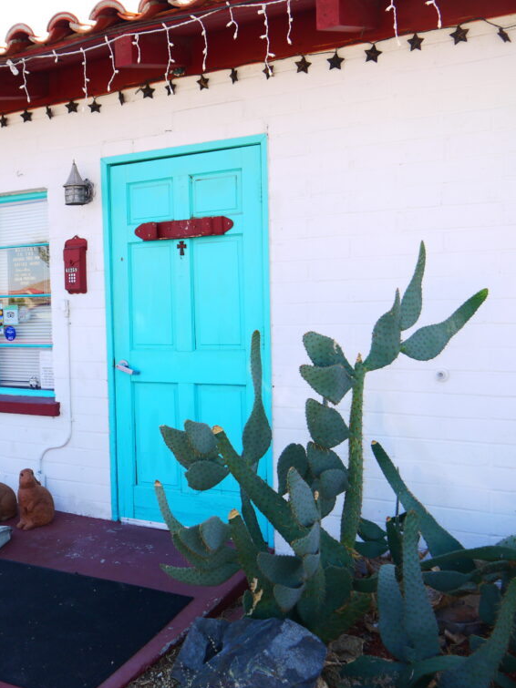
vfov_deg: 49.0
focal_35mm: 38
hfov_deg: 36.8
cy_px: 343
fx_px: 755
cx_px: 129
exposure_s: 1/200
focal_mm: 14
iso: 160
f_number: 5
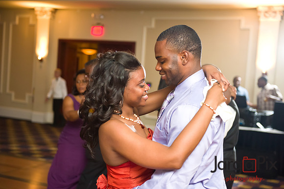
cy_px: 94
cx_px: 142
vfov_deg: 23.4
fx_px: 457
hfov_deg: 34.5
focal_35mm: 58
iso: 3200
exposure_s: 1/125
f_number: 3.2
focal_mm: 58
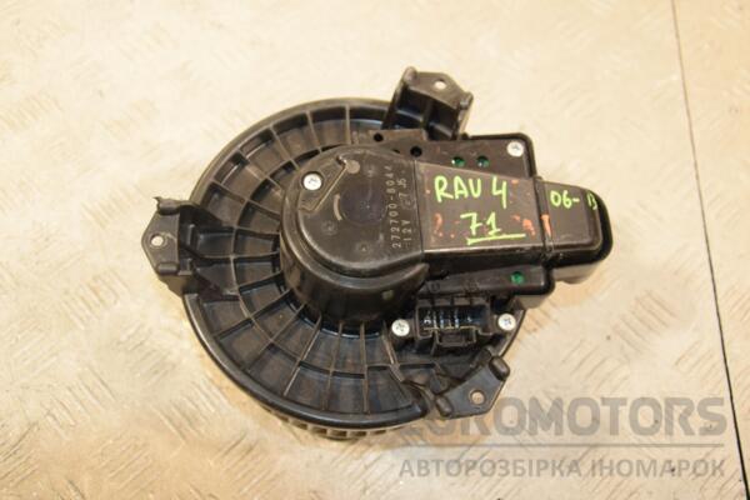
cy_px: 250
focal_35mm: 45
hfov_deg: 43.6
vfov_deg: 29.9
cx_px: 375
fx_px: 937
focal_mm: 30
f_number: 5
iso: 800
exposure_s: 1/200
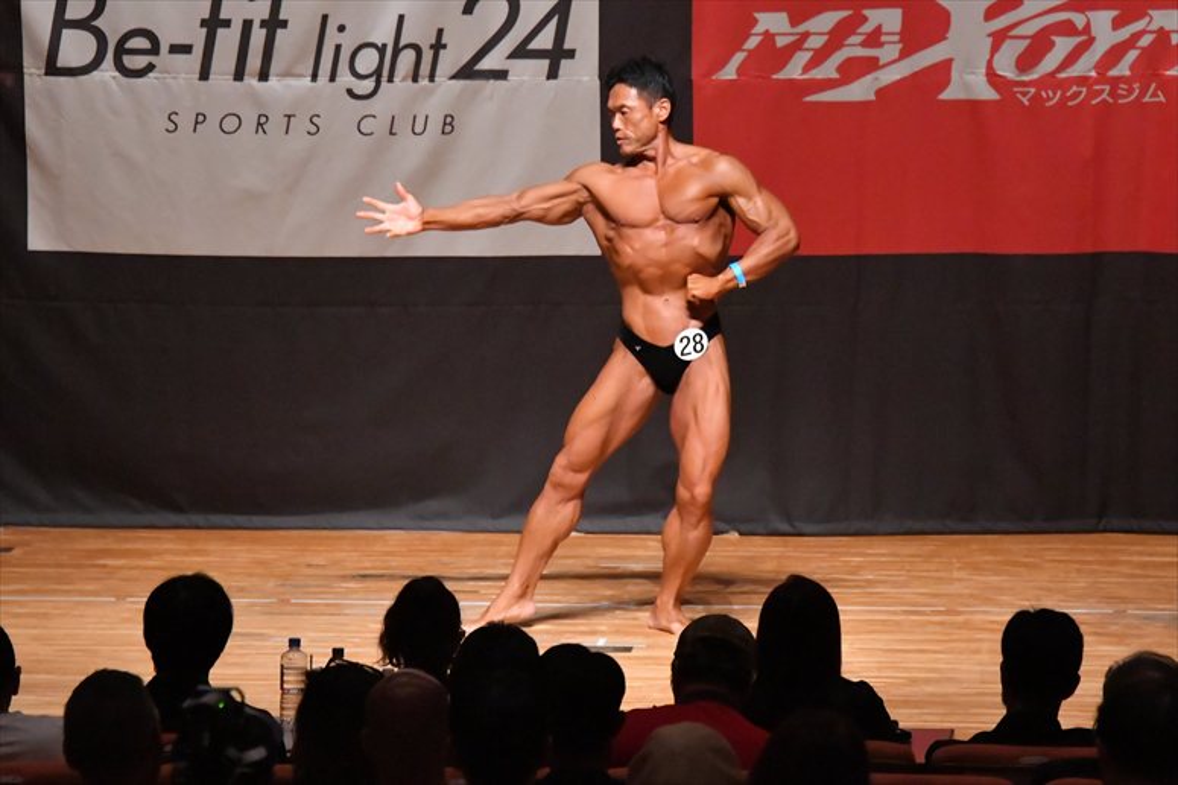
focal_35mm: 225
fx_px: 7359
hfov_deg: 9.2
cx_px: 589
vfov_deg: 6.1
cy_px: 392
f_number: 5.6
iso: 12800
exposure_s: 1/400
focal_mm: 150
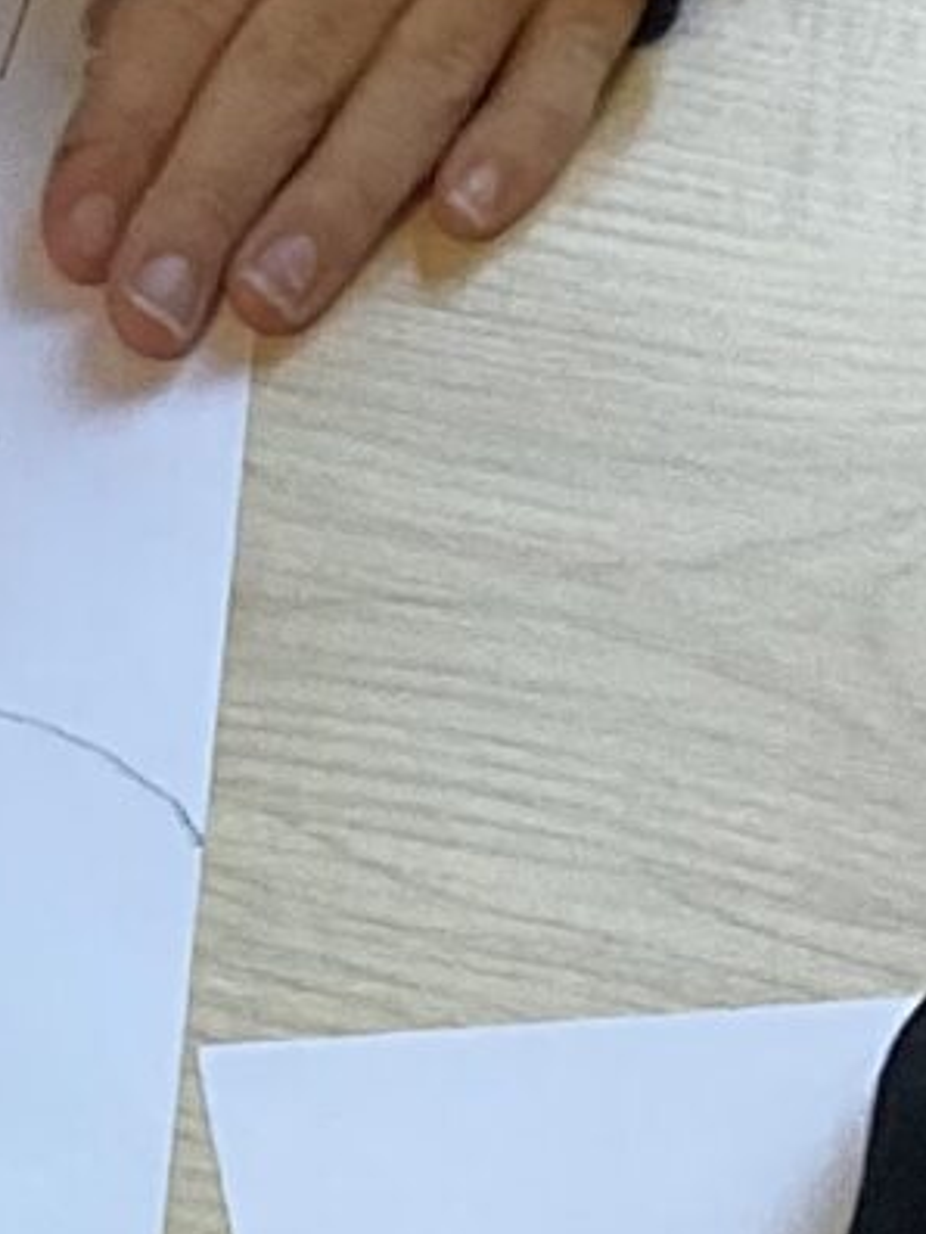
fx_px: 7130
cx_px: -727
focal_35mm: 200
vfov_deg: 8.6
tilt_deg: -69.6
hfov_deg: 7.2
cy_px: 3391
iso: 64
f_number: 2.4
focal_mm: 3.3
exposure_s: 1/50
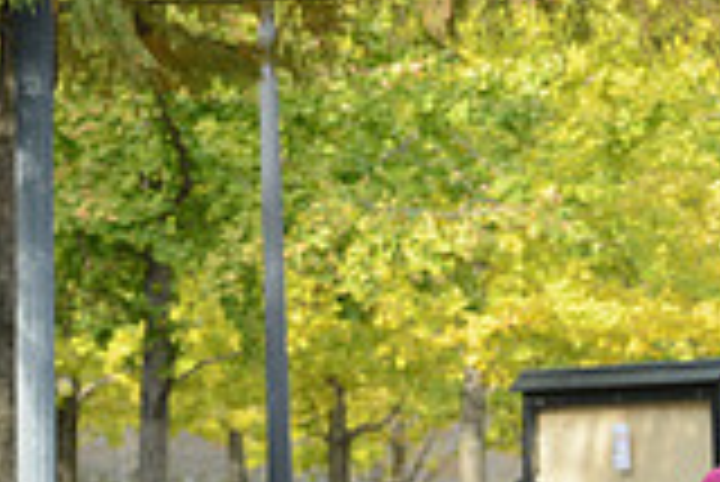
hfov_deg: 5.8
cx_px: 972
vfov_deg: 3.9
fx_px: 7106
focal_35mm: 355
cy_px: 673
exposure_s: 1/250
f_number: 8
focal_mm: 98
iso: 500
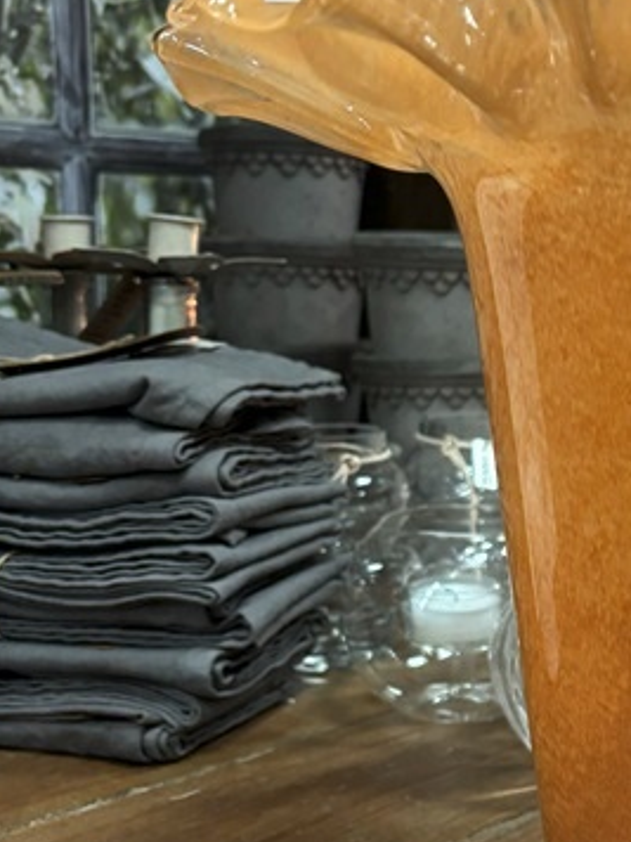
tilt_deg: -6.1
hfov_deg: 22.1
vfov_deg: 31.2
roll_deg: -0.9
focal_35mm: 62
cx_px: 727
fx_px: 1507
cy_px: 407
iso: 200
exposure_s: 1/50
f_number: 1.6
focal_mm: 5.96
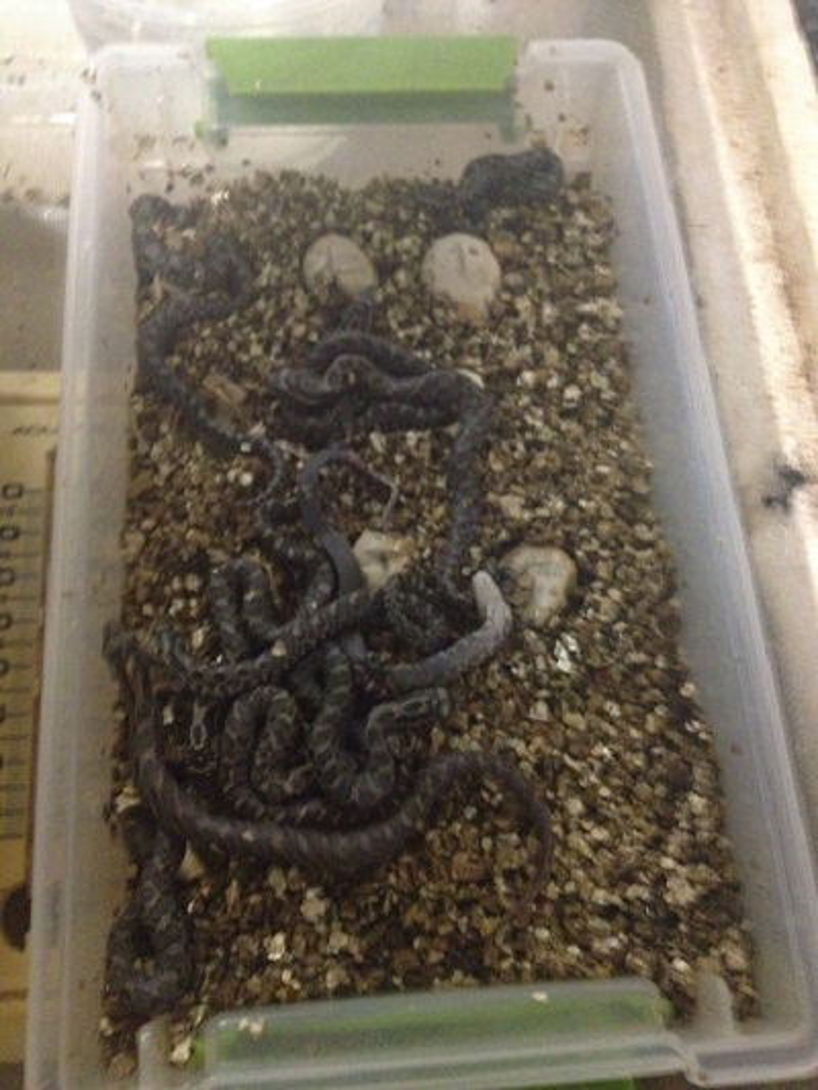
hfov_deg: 40.7
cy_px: 545
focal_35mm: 35
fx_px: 1102
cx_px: 409
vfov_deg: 52.6
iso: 800
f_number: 2.4
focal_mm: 4.28
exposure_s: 1/15
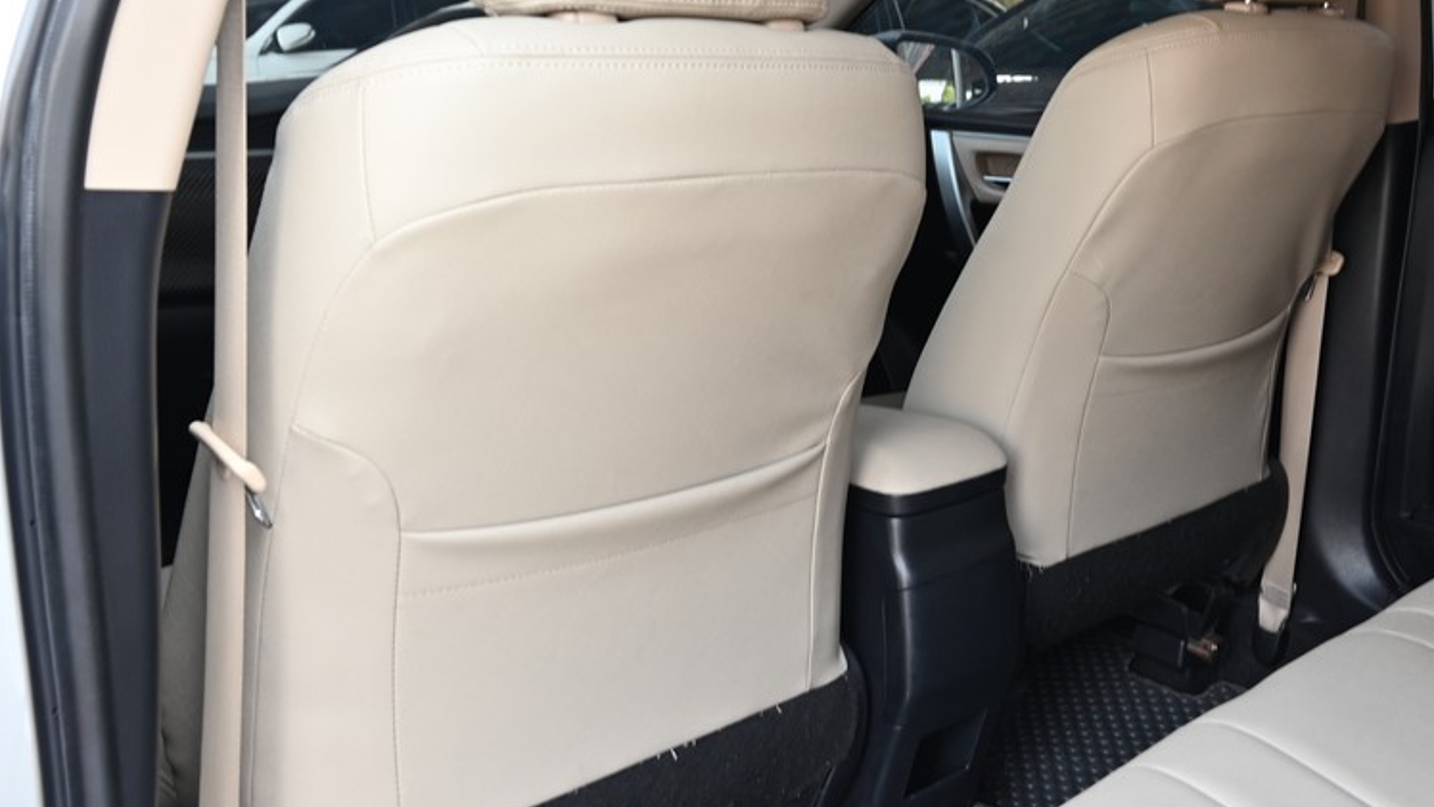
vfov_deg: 31.9
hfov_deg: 52.8
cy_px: 307
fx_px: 1407
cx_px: 970
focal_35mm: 37
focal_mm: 24
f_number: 6.7
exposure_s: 1/30
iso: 280
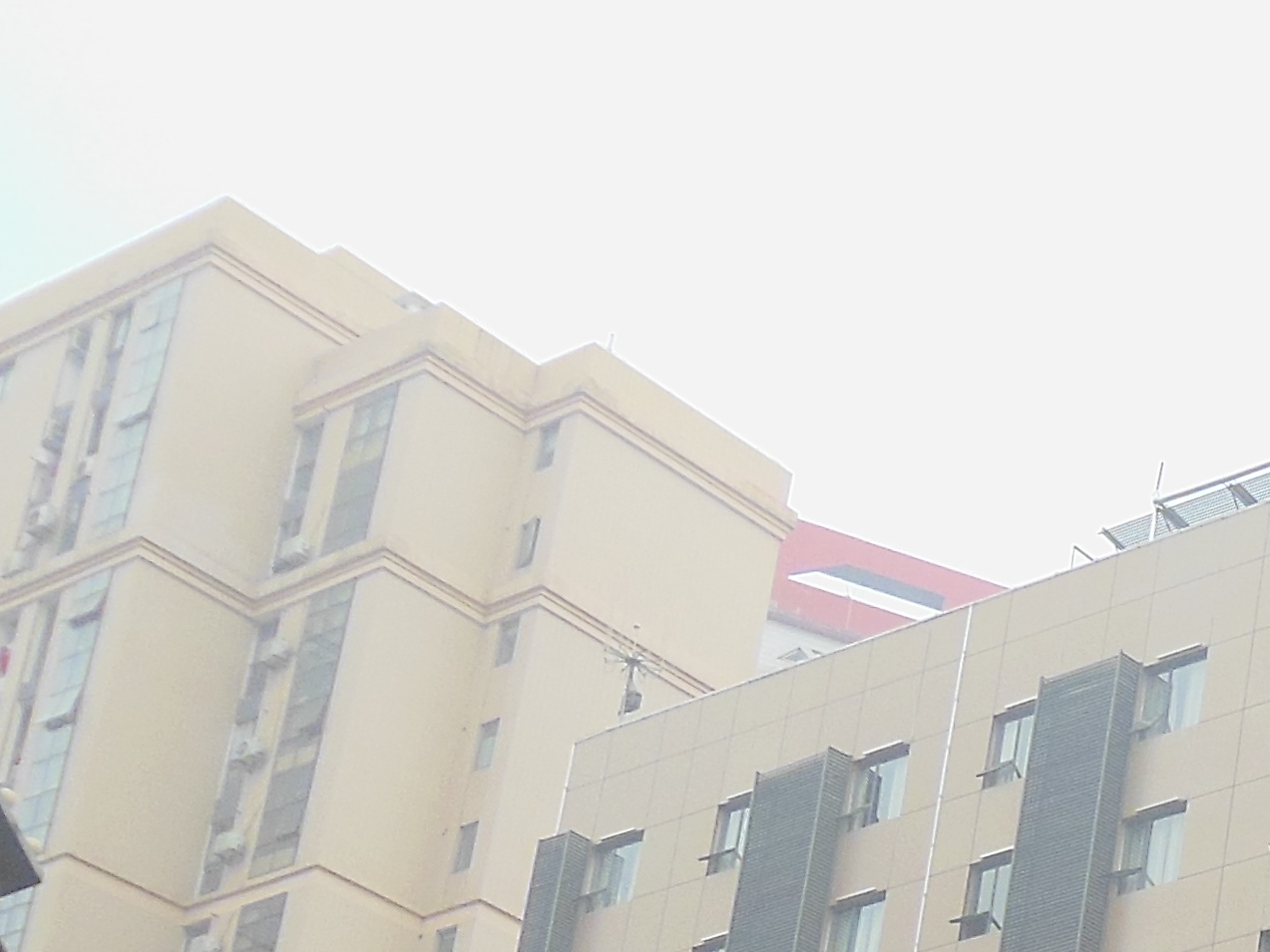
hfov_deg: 17.1
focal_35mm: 105
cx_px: 1861
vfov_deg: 13.3
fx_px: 3853
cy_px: 1407
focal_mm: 5.2
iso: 125
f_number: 3.7
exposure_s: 1/125
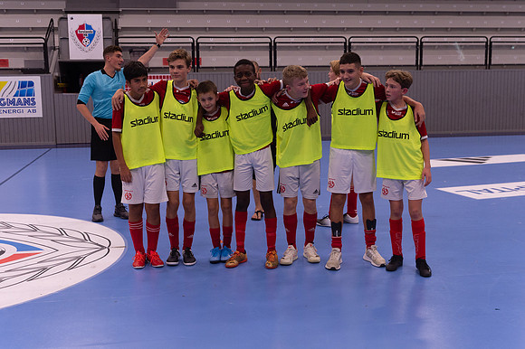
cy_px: 174
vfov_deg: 29.7
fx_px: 659
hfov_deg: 43.4
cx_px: 262
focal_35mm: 45
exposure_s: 1/320
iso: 2000
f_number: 3.2
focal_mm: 44
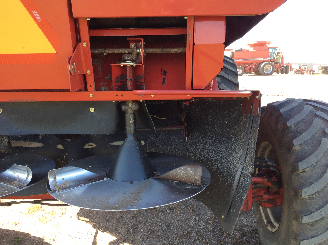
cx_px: 164
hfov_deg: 56.9
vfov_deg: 44.1
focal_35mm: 32
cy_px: 122
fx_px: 303
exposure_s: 1/143
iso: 32
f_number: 2.4
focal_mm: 3.3
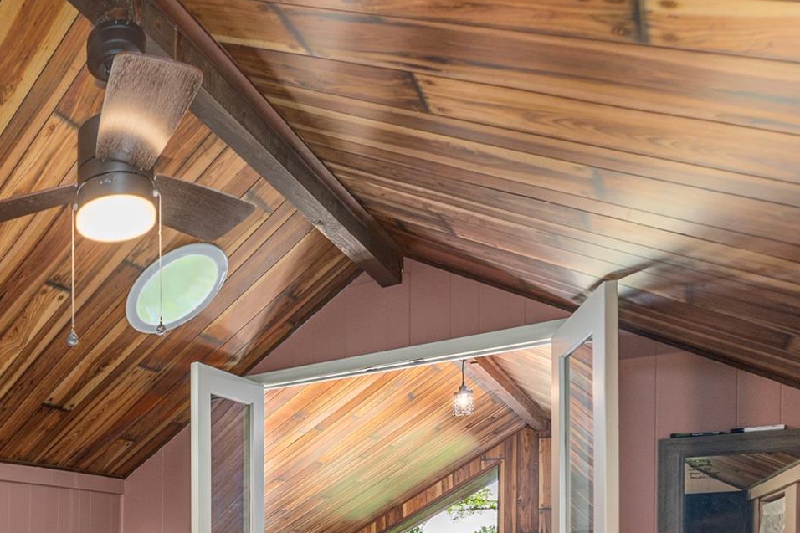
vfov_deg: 38.7
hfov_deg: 50.4
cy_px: 533
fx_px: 667
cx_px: 3
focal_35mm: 30
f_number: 8
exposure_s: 1/100
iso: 320
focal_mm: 14
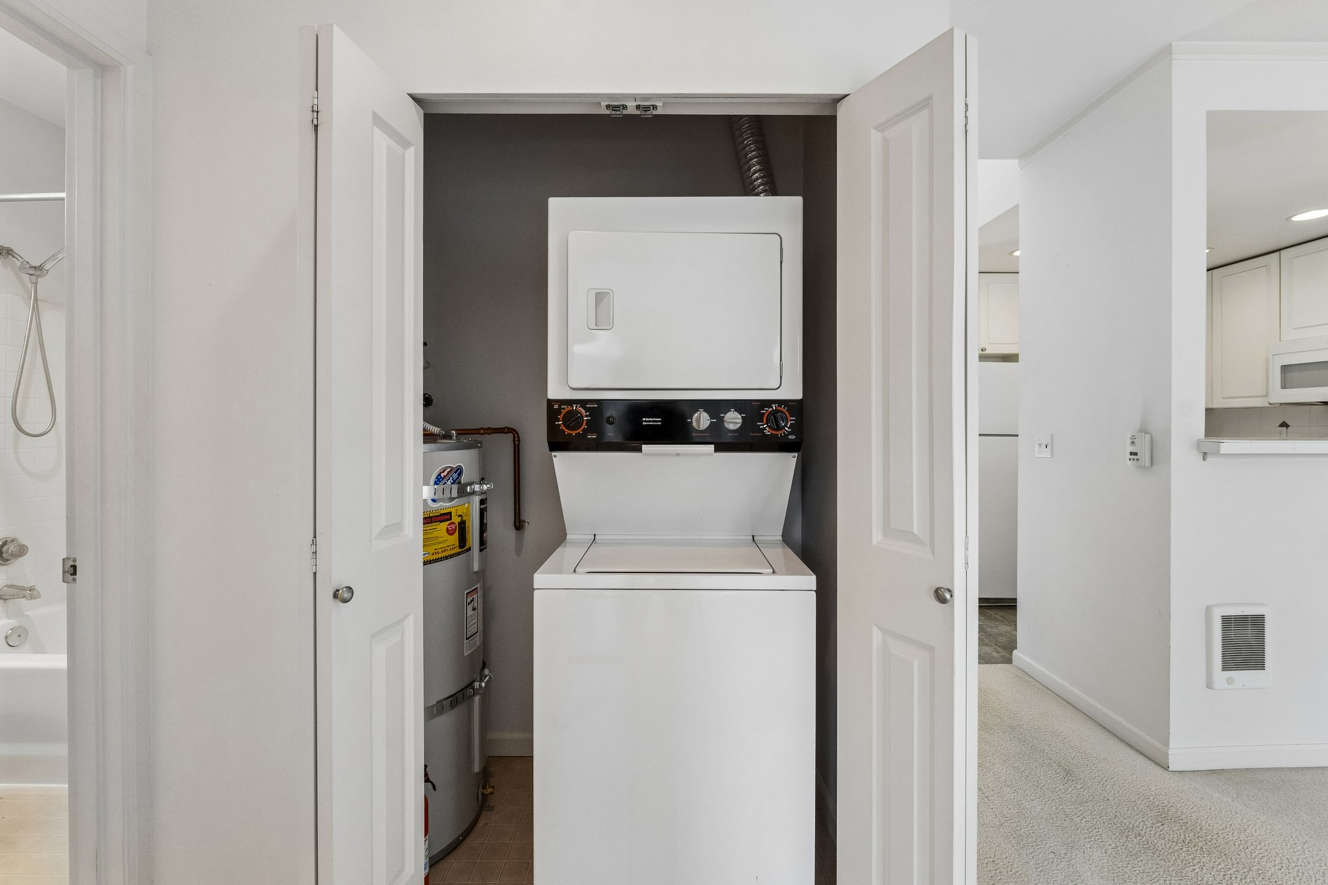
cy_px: 442
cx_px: 664
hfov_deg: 100.4
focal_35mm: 15
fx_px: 553
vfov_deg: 77.3
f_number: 9
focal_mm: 10
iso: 800
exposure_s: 1/30
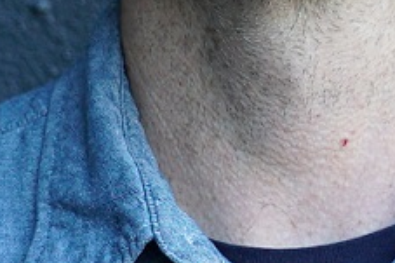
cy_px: -138
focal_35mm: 531
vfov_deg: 2.6
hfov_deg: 3.9
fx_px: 5822
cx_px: 353
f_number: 4
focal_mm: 71
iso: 320
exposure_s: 1/160
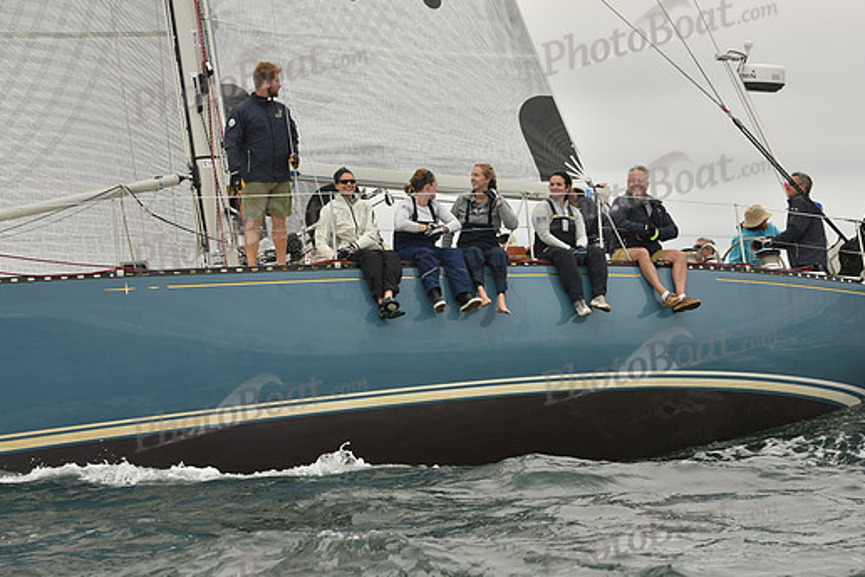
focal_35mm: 135
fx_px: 3243
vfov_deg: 10.2
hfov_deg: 15.2
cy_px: 298
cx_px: 456
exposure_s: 1/800
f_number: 7.1
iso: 320
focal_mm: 120
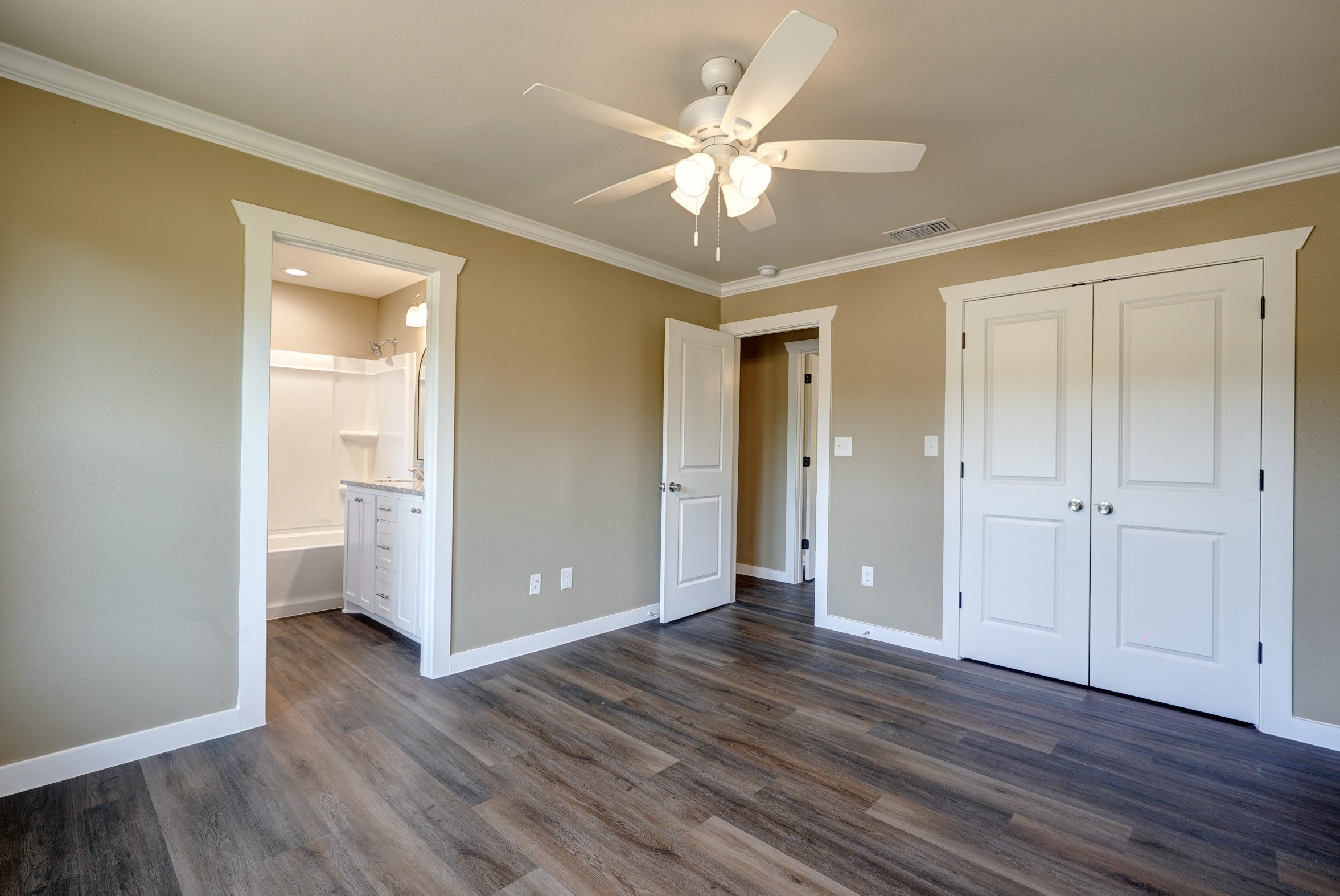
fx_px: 596
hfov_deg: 96.7
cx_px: 670
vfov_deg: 73.8
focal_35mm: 16
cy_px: 448
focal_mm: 16
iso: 320
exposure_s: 1/15
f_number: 8
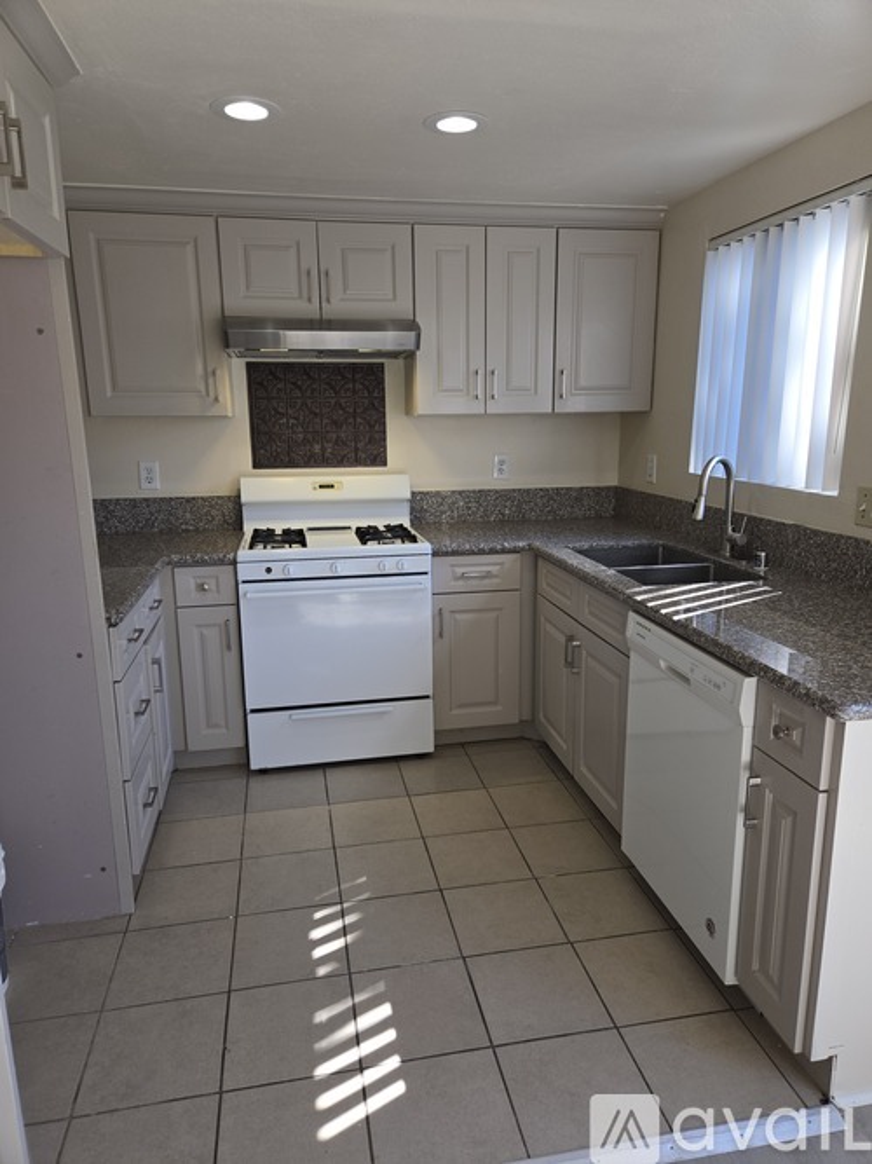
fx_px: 773
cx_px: 436
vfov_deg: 73.9
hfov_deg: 58.9
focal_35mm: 23
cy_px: 582
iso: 25
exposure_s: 1/140
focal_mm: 5.4
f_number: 1.8
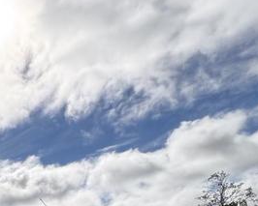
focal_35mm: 46
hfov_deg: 33.3
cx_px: -48
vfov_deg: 24.7
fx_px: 351
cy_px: 315
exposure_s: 1/1637
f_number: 2.2
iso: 40
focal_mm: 2.22
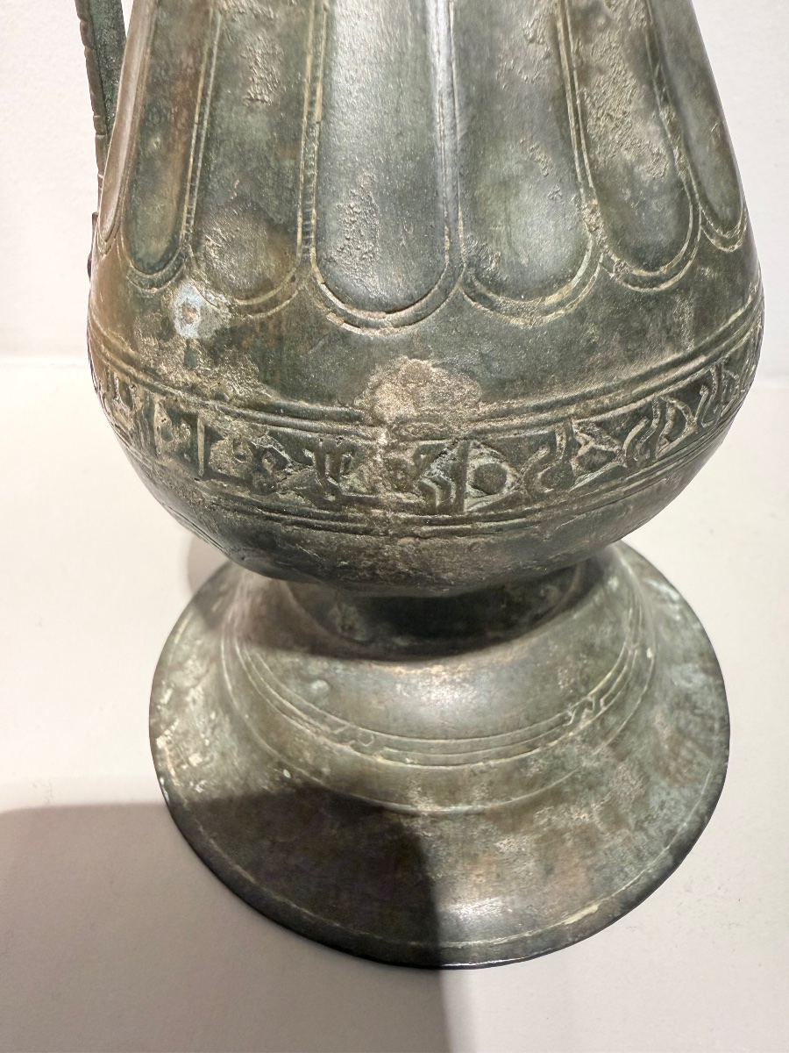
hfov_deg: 56.8
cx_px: 394
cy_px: 526
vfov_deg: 71.6
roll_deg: +1.4
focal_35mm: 24
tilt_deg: -34.2
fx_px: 729
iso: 320
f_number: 2.2
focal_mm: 2.22
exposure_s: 1/100
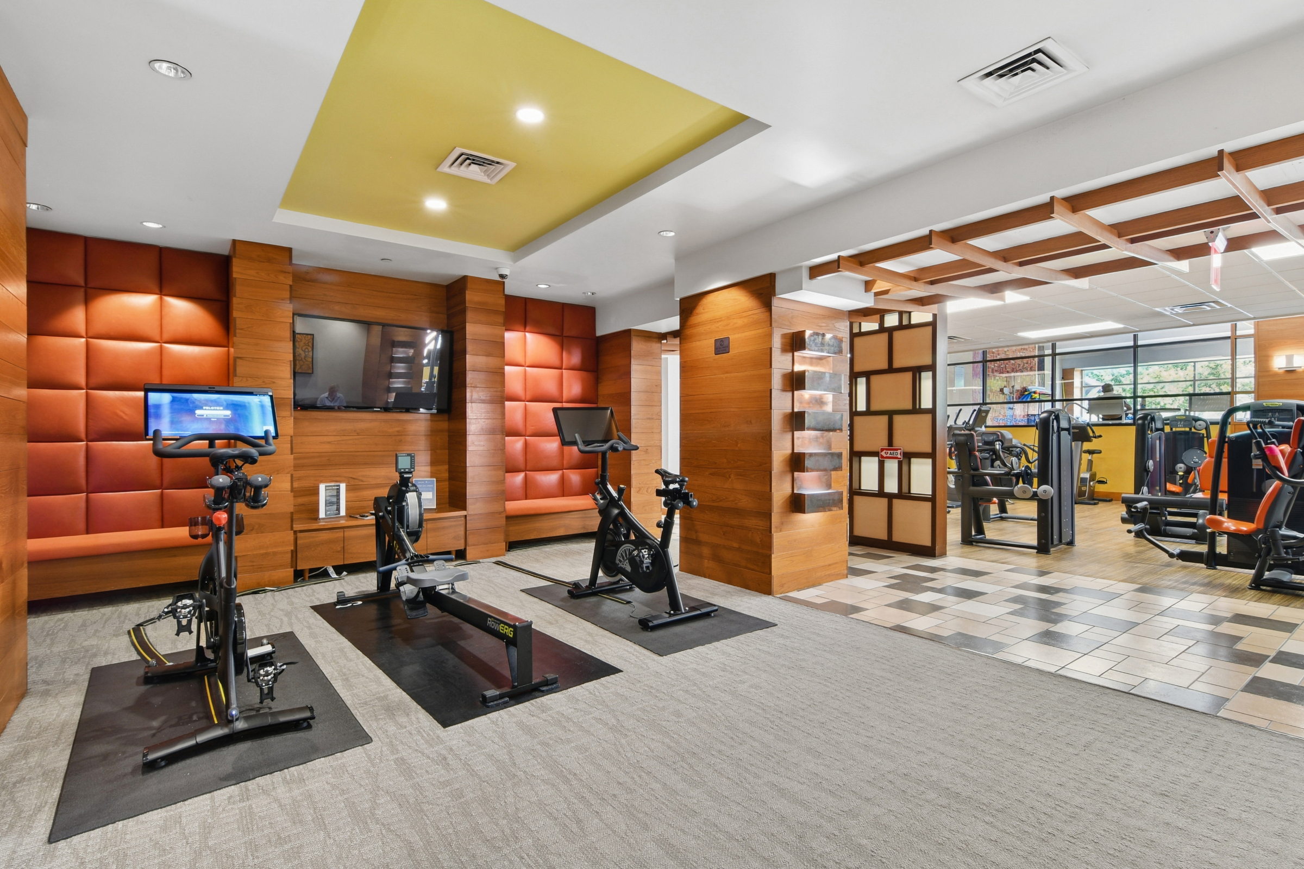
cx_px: 652
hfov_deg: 95.0
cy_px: 434
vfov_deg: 72.1
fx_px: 598
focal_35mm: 16
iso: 160
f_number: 11
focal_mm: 11
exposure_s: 5
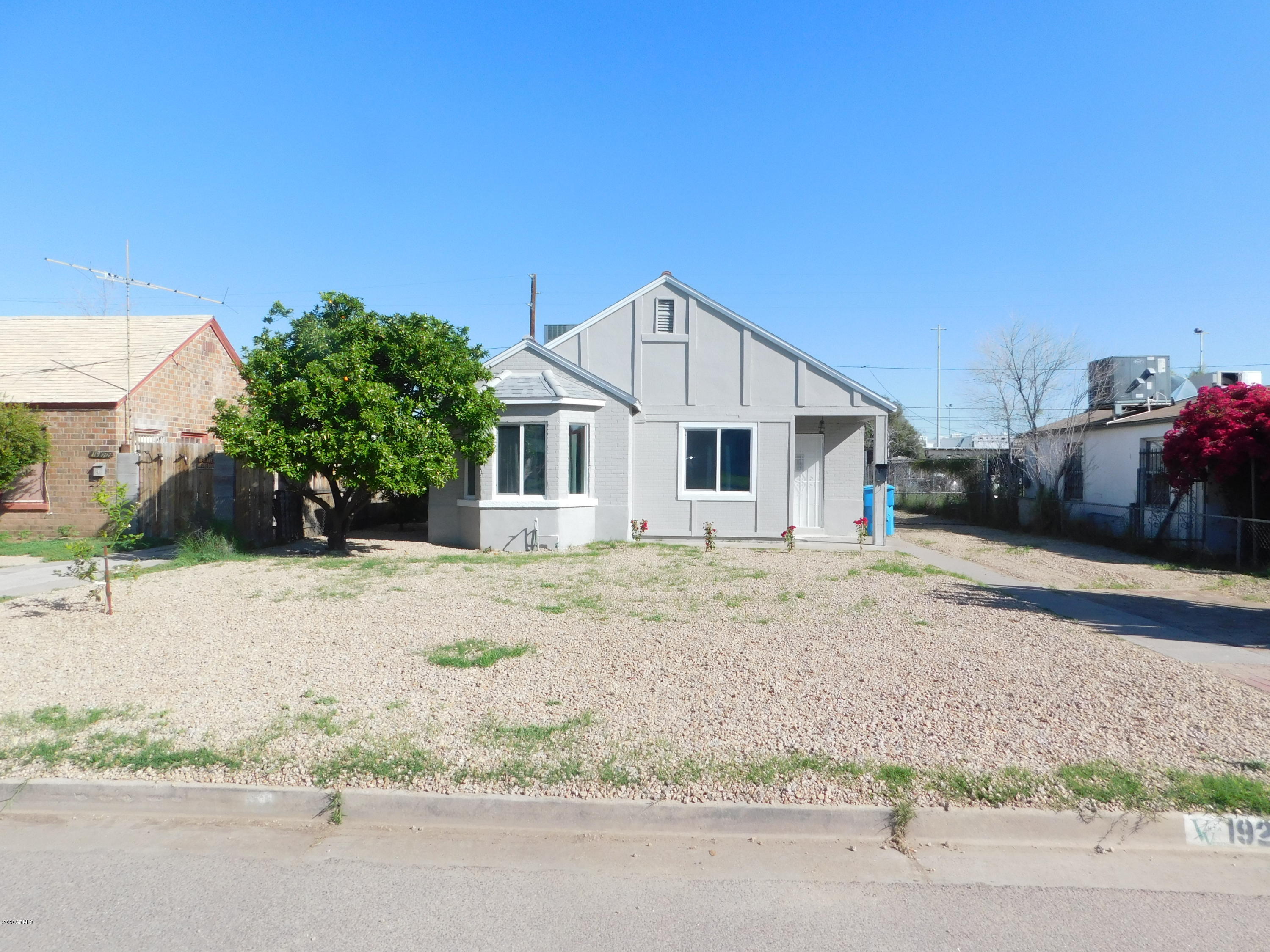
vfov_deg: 58.9
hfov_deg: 73.9
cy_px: 476
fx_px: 844
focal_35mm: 23
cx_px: 635
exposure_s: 1/1500
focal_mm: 4
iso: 125
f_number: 3
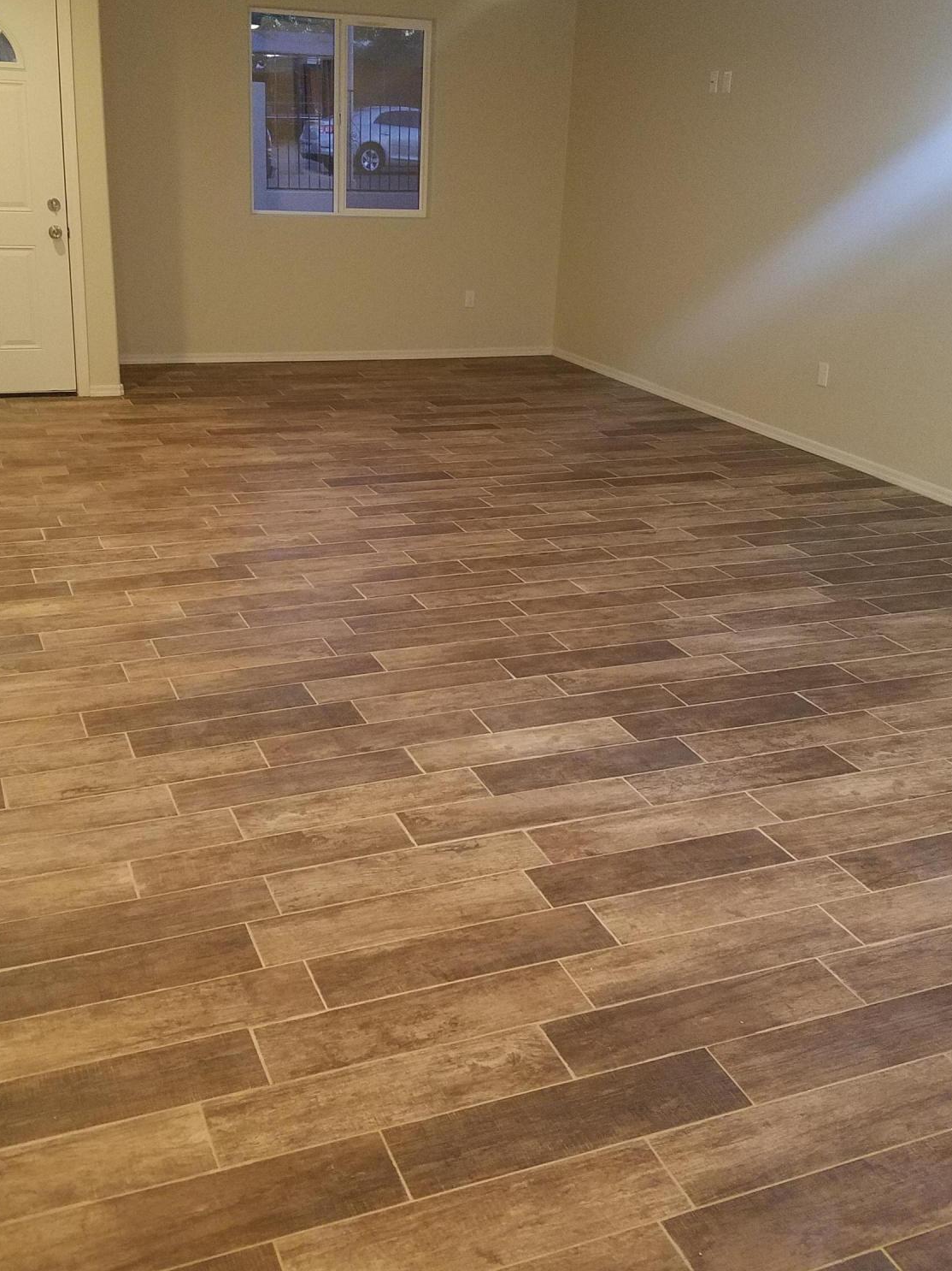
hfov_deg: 40.7
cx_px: 471
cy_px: 511
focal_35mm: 35
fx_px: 1284
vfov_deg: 52.3
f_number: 1.7
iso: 200
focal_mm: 4.2
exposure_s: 1/40
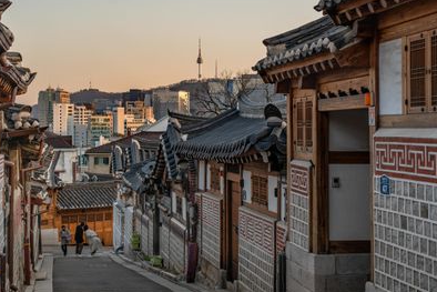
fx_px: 789
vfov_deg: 20.9
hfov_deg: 30.9
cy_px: 113
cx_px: 180
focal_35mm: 65
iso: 100
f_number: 4
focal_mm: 50
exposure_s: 1/250
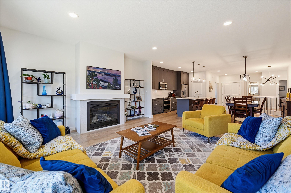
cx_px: 146
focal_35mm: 15
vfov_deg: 77.2
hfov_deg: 100.4
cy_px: 96
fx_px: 121
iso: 400
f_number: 8
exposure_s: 1/13
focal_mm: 15
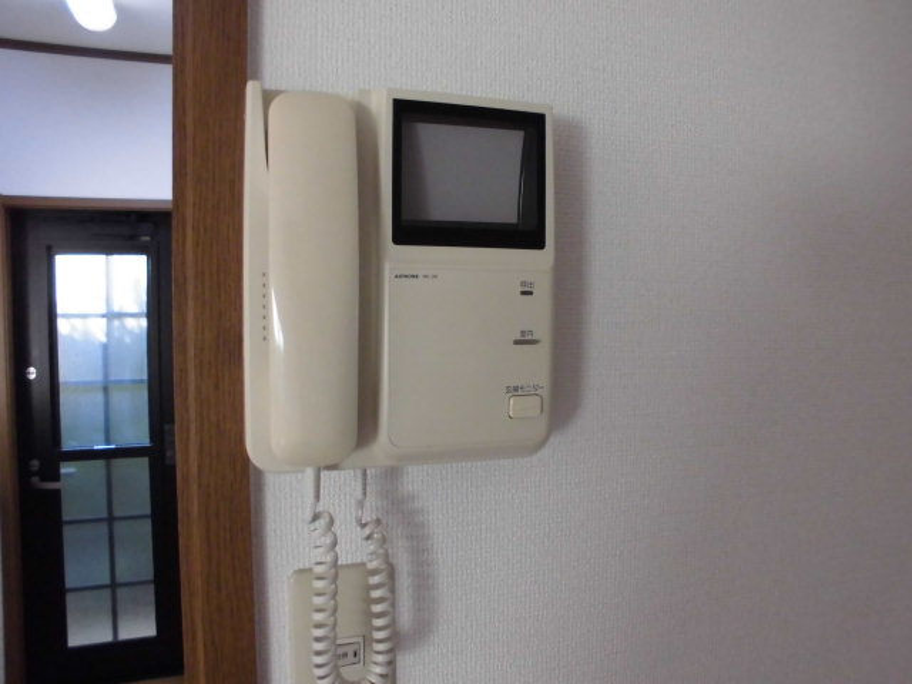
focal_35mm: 26
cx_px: 456
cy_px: 342
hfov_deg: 67.3
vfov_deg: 53.1
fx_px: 685
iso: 400
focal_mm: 4.6
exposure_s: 1/60
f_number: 3.5
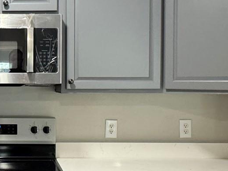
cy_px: 89
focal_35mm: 55
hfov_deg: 32.7
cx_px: 11
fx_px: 362
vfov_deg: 26.6
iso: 320
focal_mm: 2.22
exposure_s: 1/60
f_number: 2.2
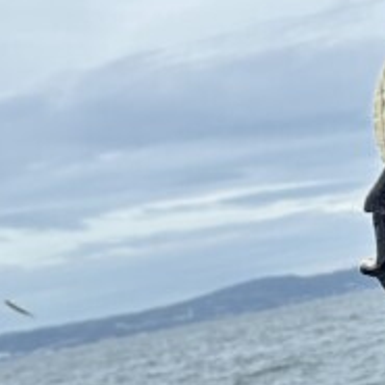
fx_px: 1560
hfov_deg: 13.4
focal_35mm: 124
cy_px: 264
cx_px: 531
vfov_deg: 14.0
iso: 50
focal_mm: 5.7
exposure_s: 1/5882
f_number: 1.5
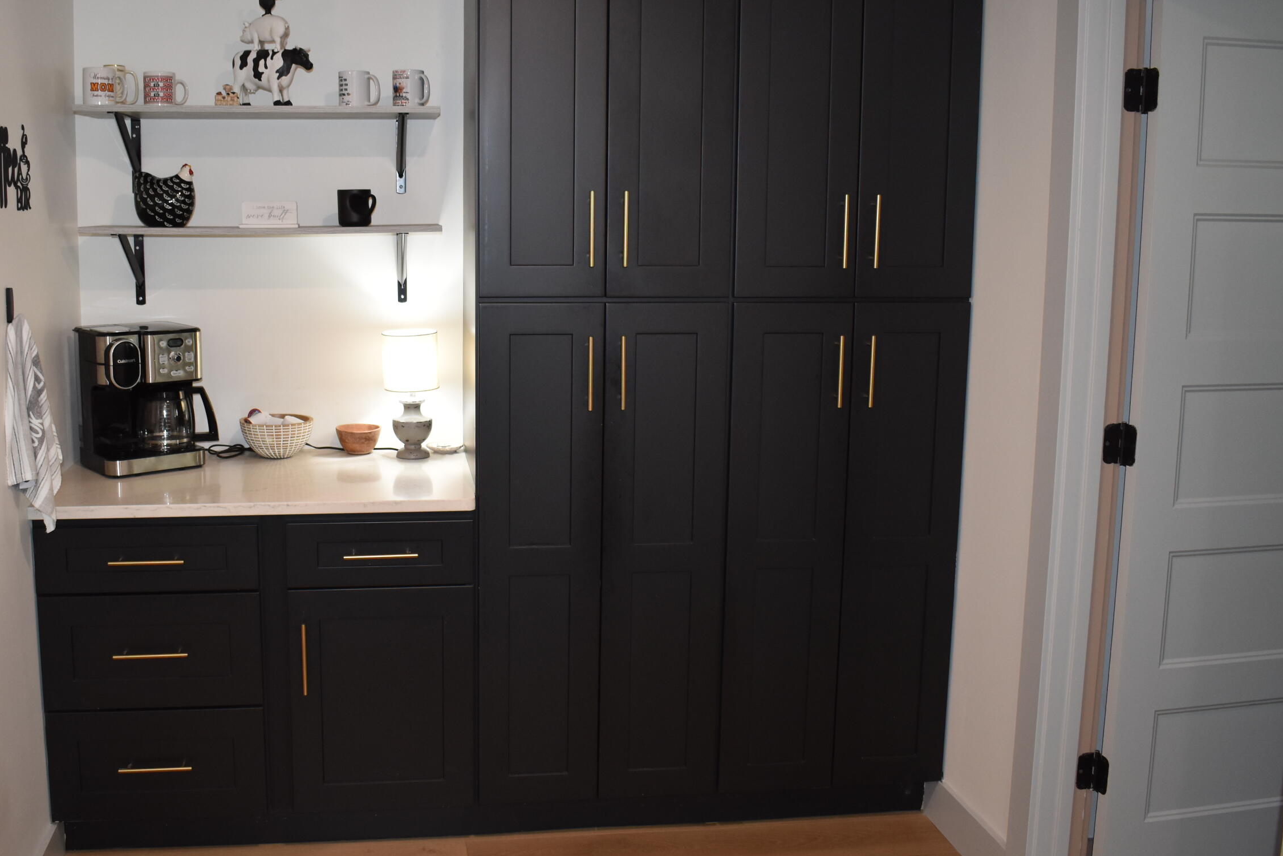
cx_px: 526
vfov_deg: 36.8
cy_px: 387
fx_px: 1283
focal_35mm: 36
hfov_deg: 52.8
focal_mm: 18
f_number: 3.5
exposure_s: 1/60
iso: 800
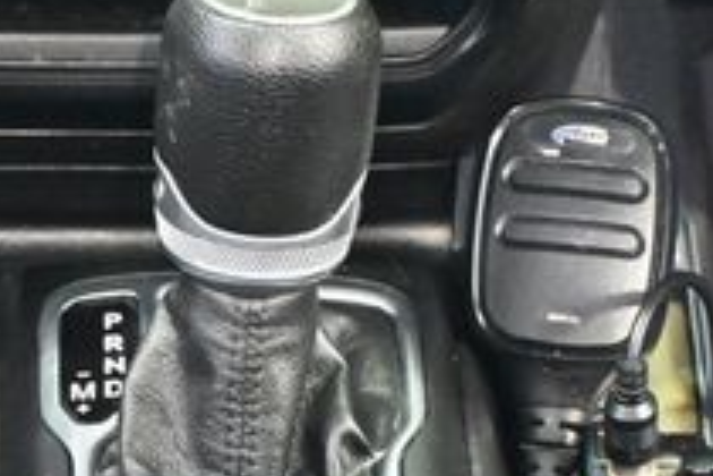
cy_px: 323
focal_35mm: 148
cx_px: 81
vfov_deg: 9.2
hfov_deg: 13.7
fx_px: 2937
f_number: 5
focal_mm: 32.5
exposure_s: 1/13
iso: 12800
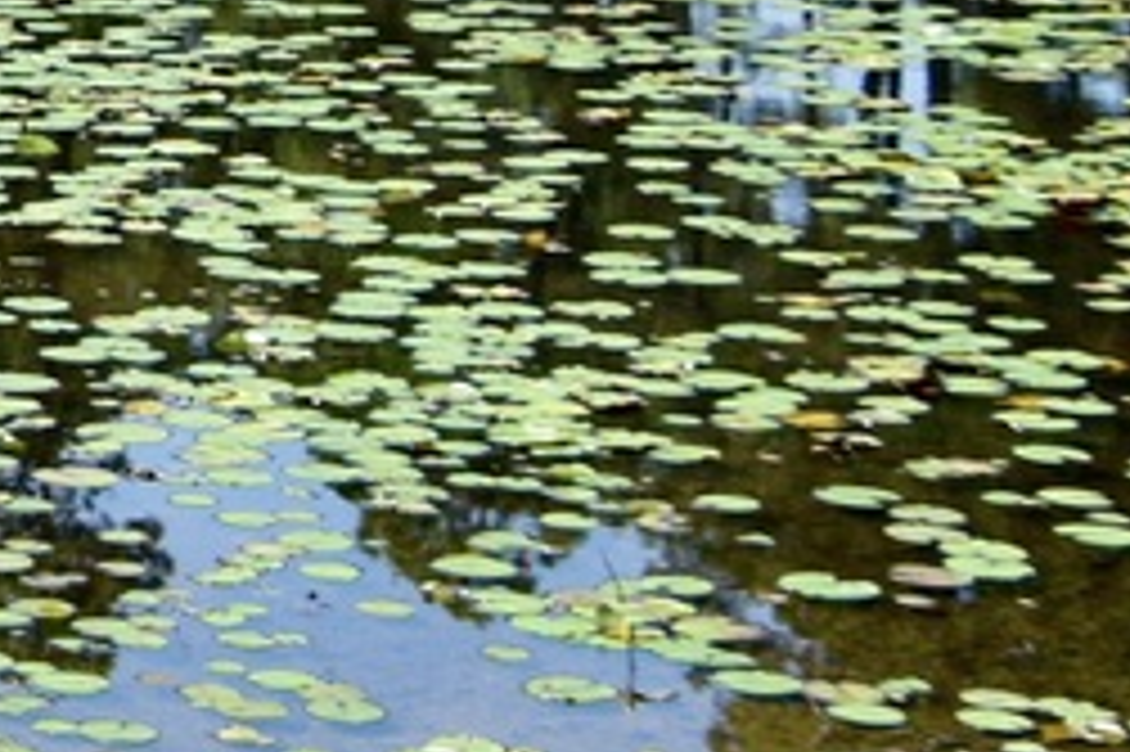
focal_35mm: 169
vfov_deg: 7.7
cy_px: -820
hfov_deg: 11.2
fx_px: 5301
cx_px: -1031
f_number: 6.3
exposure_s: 1/400
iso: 250
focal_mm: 26
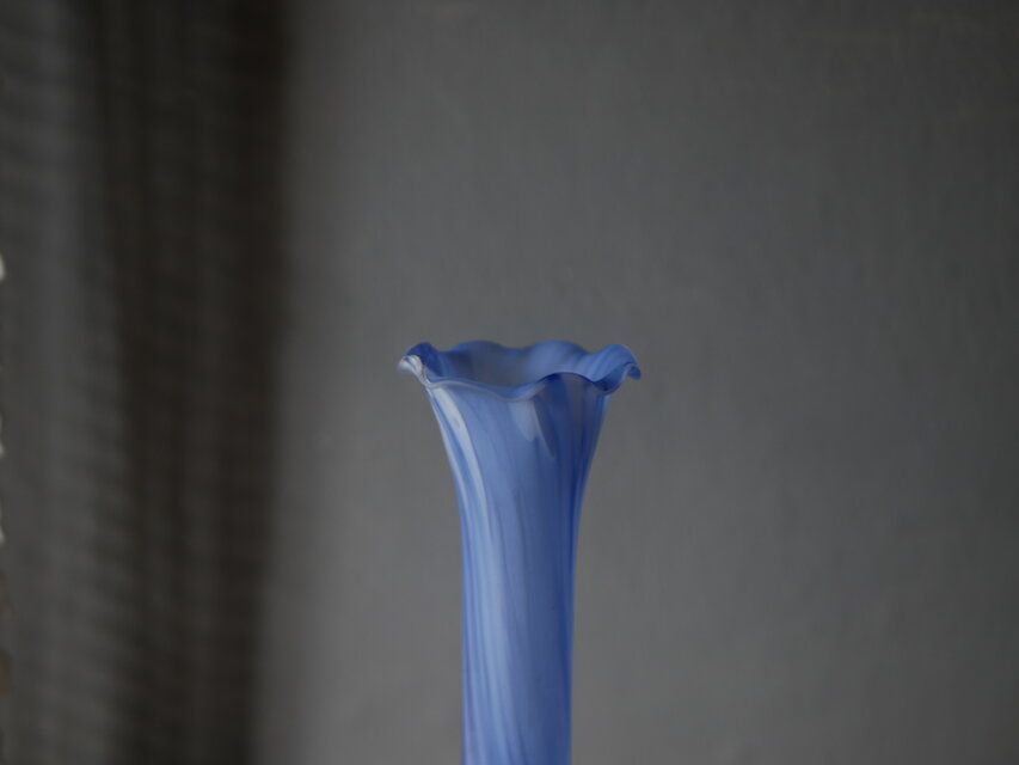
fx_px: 1472
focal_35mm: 50
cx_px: 510
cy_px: 382
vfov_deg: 29.1
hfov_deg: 38.2
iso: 200
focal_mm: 25
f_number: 2
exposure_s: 1/125
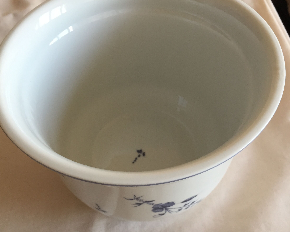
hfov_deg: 47.9
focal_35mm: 38
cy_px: 125
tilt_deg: -52.7
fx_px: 326
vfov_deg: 39.1
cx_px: 145
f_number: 2.2
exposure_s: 1/33
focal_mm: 4.15
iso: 100
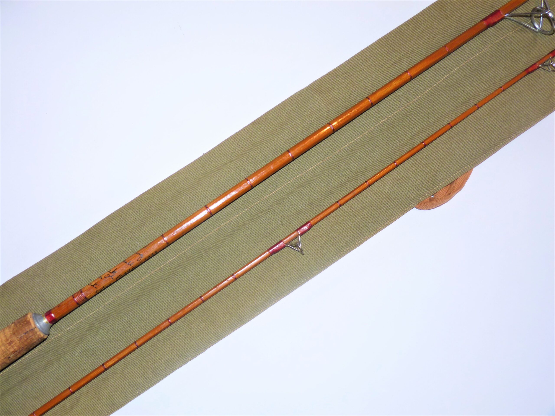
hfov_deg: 47.9
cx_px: 278
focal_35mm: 39
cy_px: 208
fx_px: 625
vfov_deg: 36.8
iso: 100
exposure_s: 1/30
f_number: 3
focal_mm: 6.9
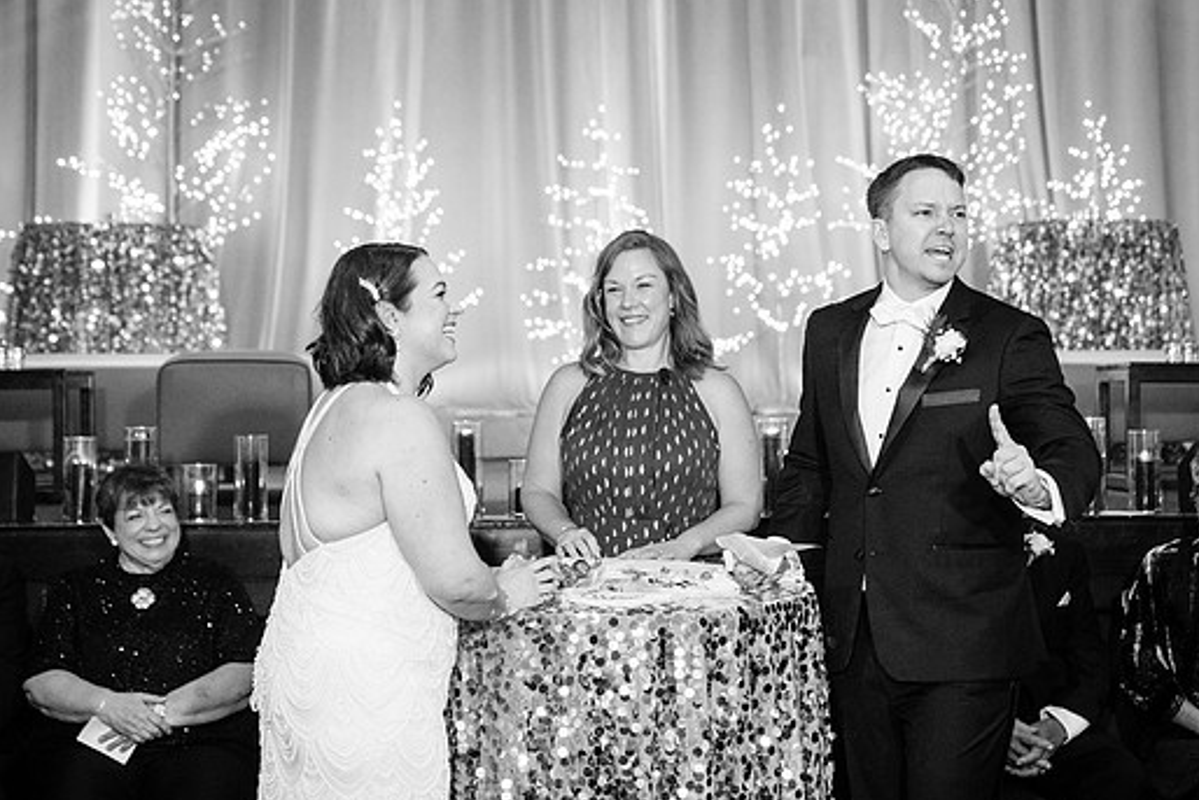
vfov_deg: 17.3
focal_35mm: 79
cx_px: 634
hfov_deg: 25.7
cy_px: 409
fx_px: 2632
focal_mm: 70
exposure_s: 1/125
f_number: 4
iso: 4000
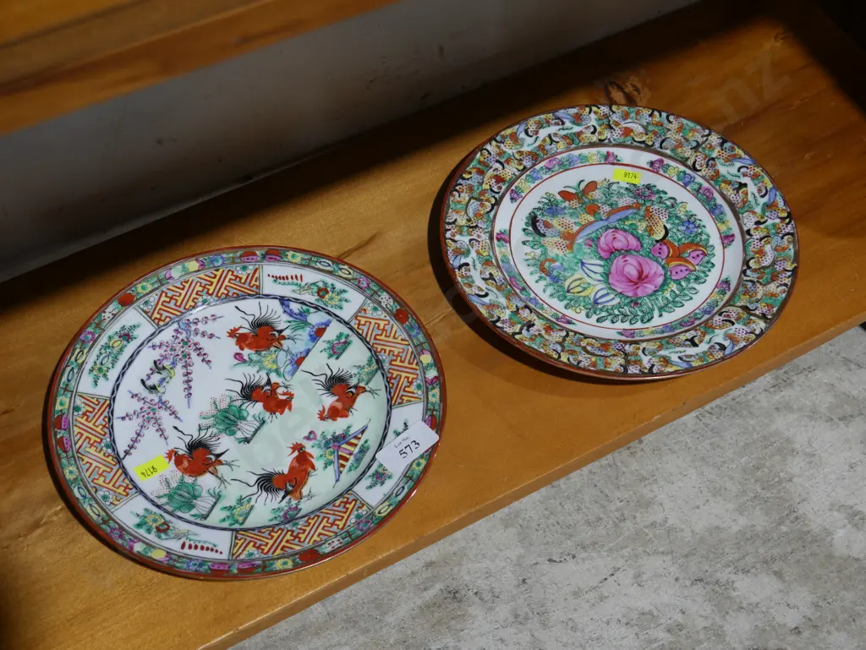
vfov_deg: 28.1
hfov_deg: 36.8
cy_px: 325
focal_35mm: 52
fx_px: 1302
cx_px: 433
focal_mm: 26
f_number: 5.3
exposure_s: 1/60
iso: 500
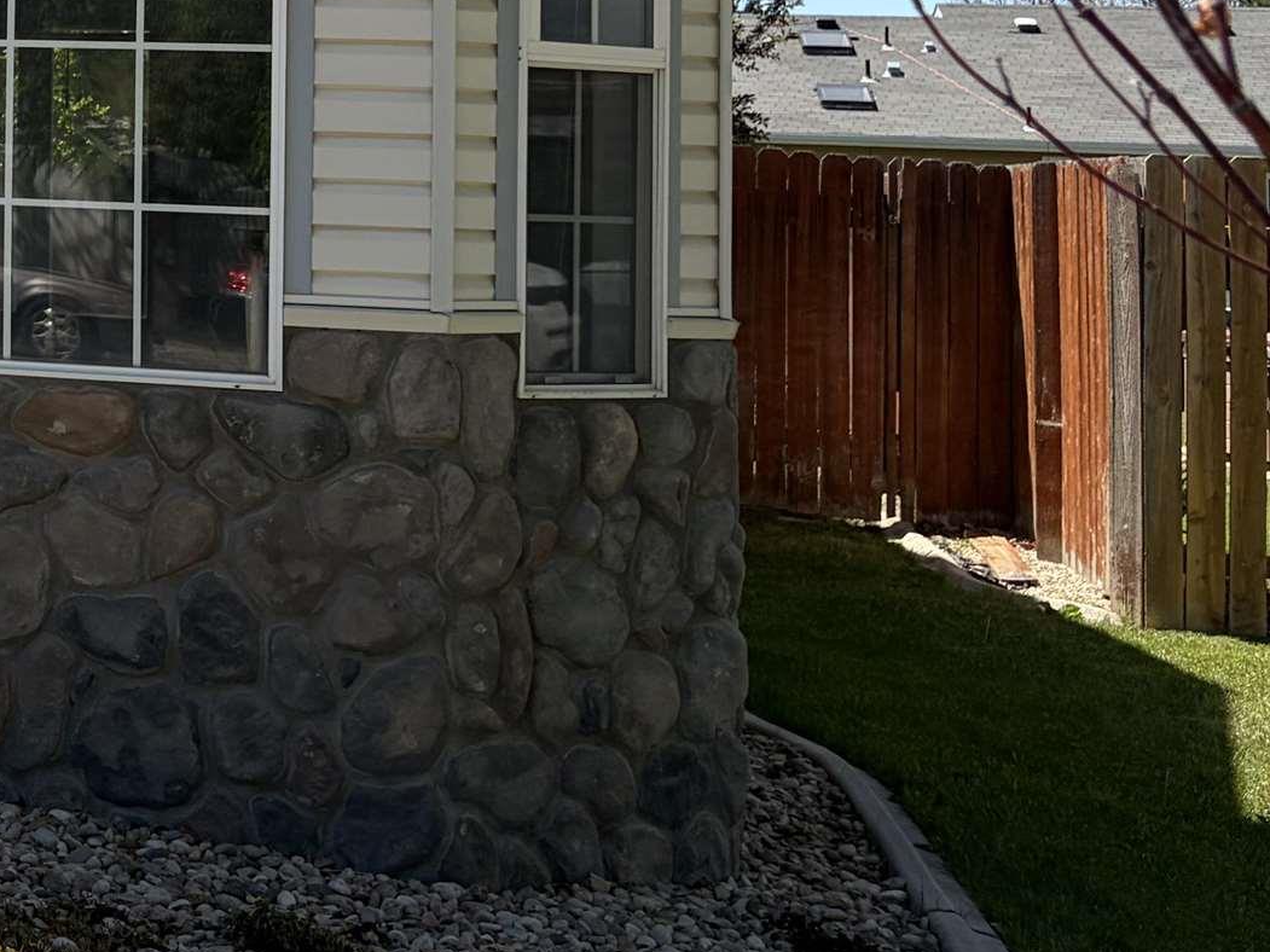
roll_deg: -2.4
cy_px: -47
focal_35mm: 76
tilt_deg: +5.5
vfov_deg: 18.8
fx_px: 2788
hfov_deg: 22.2
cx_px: -508
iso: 50
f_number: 1.6
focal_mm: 5.96
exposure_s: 1/3448
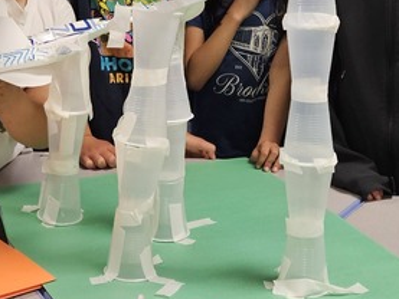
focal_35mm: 85
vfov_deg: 17.2
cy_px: 59
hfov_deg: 23.0
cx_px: 153
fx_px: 980
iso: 250
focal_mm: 5.4
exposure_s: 1/120
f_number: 1.8
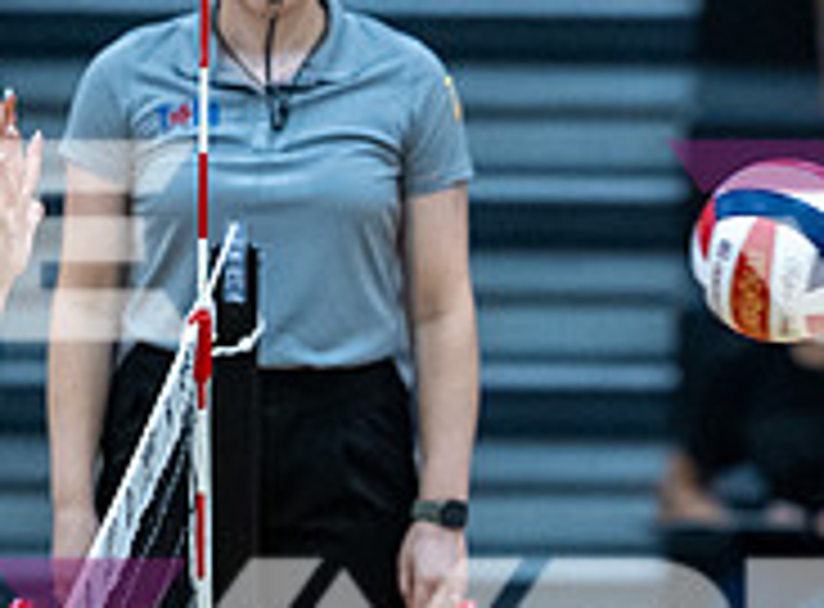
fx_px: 22552
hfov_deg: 2.1
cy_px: 863
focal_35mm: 953
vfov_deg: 1.5
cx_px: 1048
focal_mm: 200
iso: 3200
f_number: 2
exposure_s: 1/1600
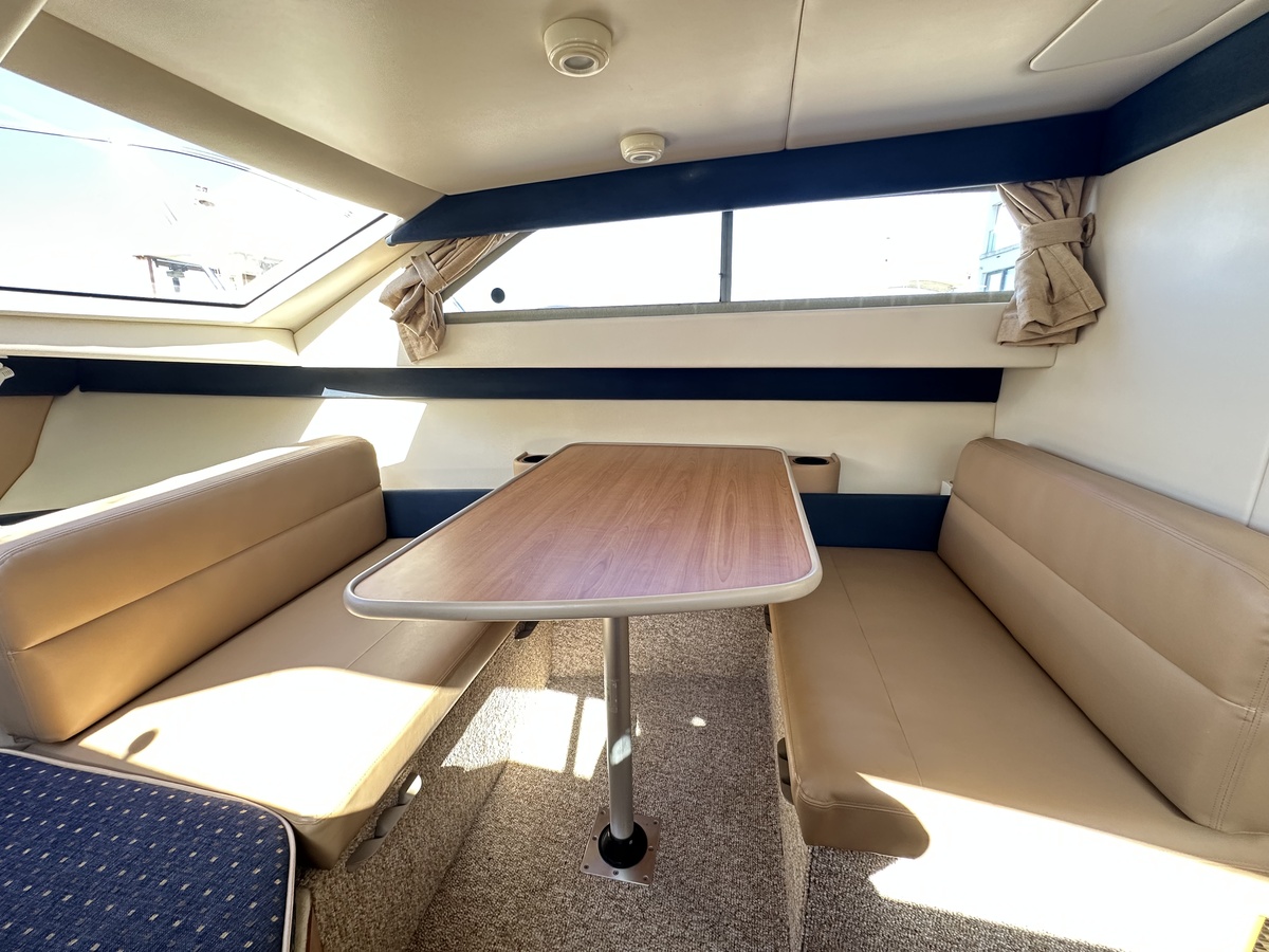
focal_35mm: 14
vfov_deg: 85.7
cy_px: 476
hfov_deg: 102.1
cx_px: 634
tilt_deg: -13.6
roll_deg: +0.4
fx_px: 513
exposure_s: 1/99
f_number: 2.2
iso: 250
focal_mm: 2.22
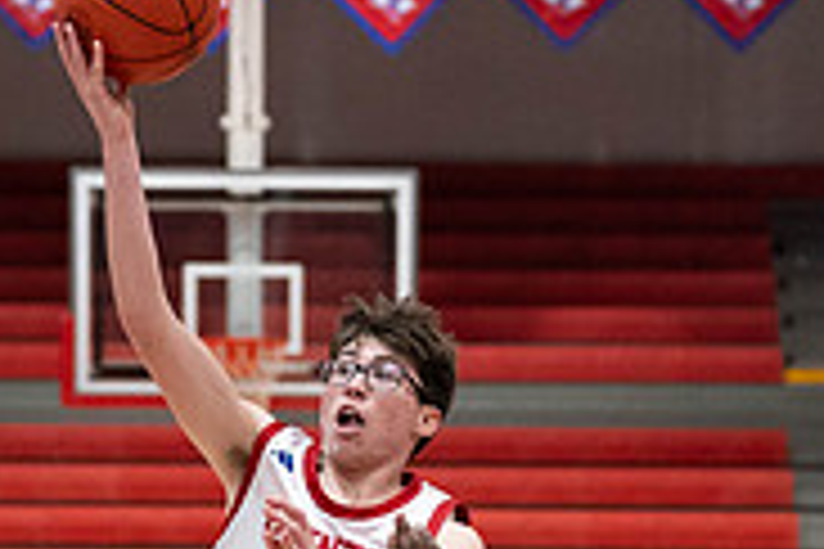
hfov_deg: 8.9
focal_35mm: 232
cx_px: 212
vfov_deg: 5.9
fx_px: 5310
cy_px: 700
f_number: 2.8
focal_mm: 70
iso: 5000
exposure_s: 1/1000
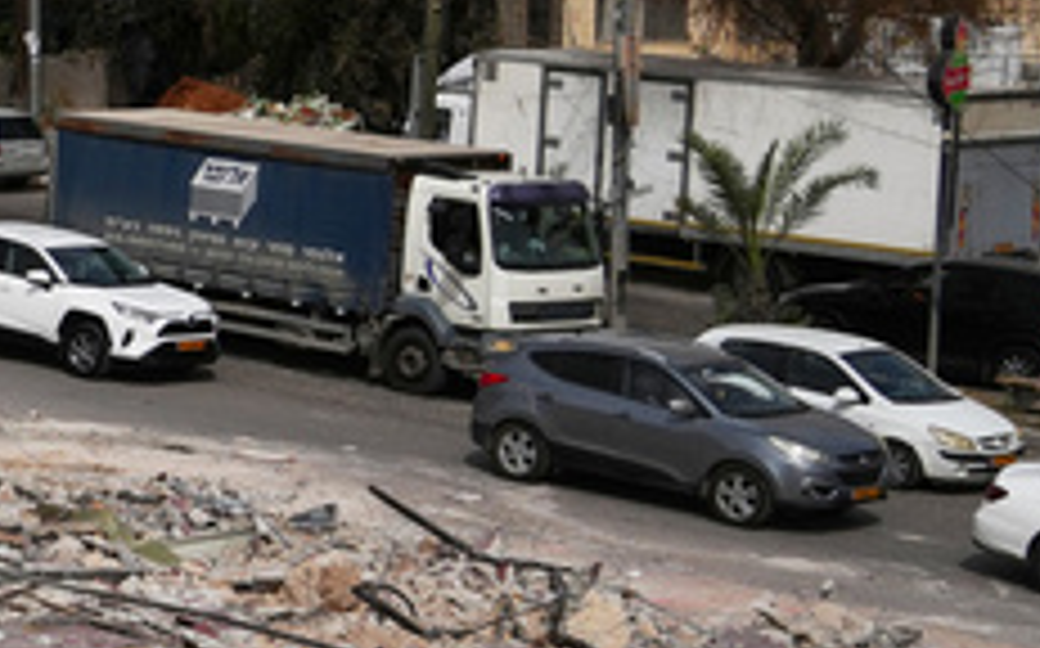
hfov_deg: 13.8
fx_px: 3710
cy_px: 126
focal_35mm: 131
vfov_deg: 10.0
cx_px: -986
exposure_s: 1/3200
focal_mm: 29
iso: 320
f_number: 7.1
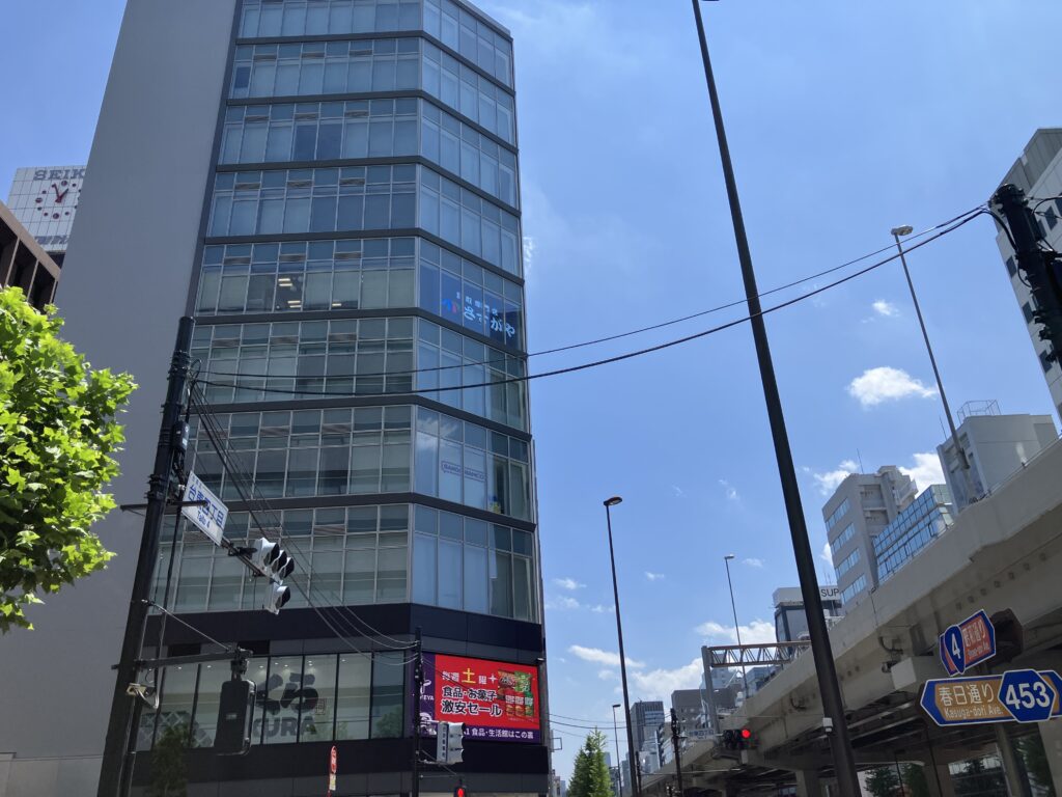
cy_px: 398
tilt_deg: +28.2
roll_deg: +3.1
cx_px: 531
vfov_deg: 49.7
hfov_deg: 63.4
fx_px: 859
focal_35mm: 28
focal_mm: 3.99
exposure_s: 1/2857
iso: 32
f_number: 1.8
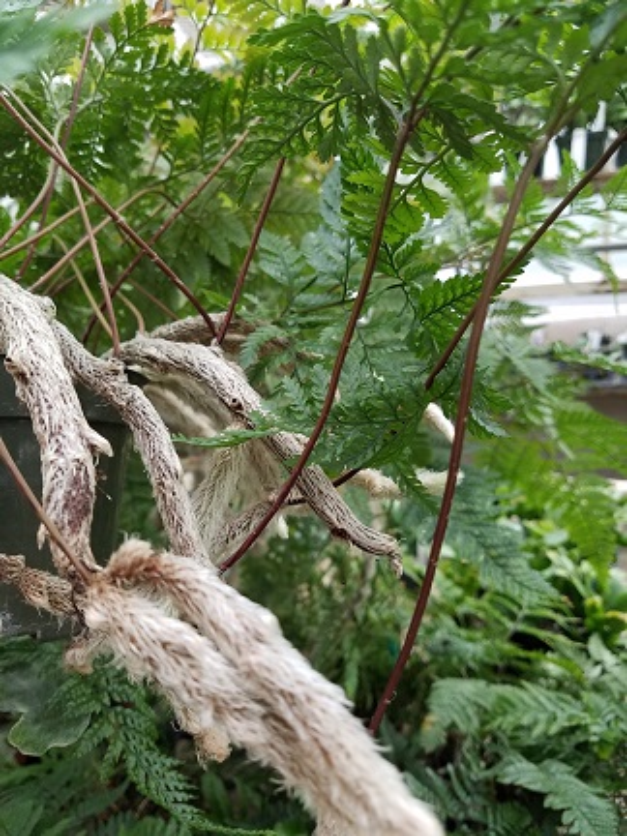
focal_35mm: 26
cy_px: 418
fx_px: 628
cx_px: 314
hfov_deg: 53.1
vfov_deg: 67.3
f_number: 1.7
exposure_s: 1/120
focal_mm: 4.2
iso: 100
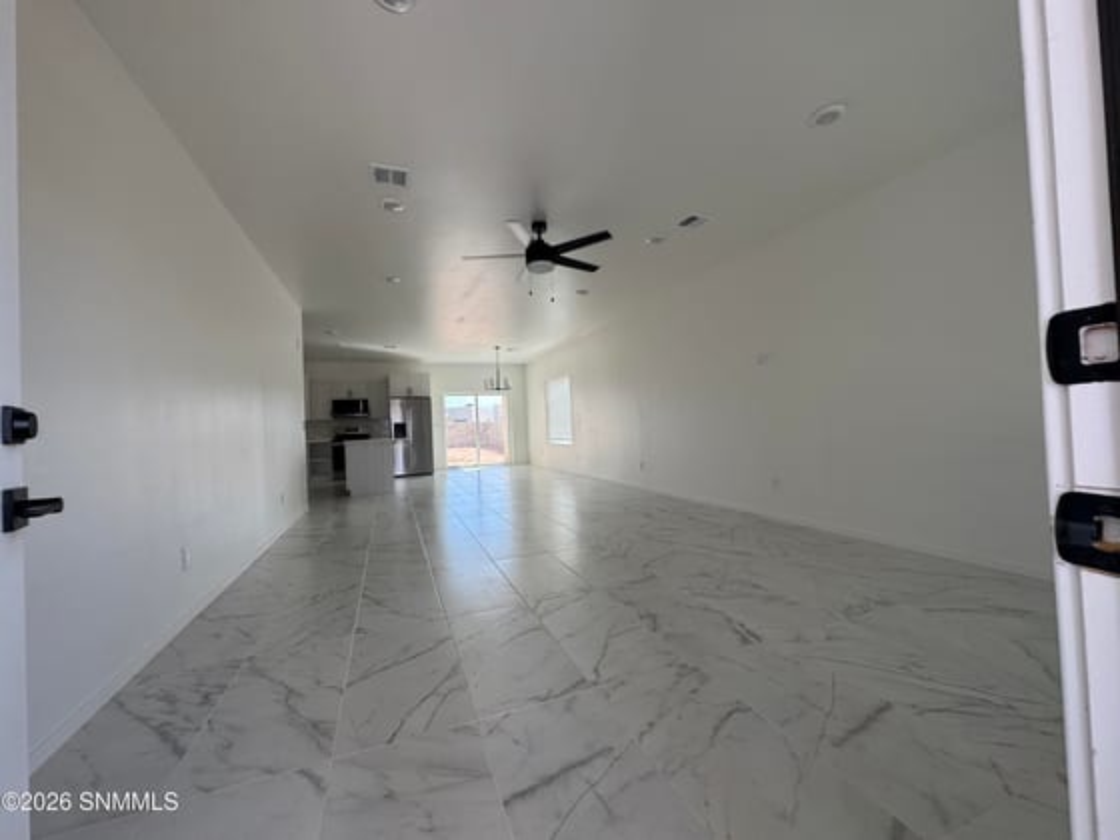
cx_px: 560
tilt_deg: +0.1
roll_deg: +2.7
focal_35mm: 14
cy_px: 420
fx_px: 453
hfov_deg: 102.1
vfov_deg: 85.7
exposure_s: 1/242
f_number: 2.2
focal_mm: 2.22
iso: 40
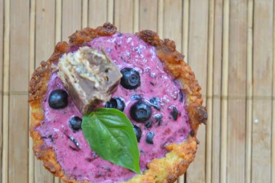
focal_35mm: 124
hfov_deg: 16.6
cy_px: 134
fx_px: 944
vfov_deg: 11.0
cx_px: 135
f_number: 5.6
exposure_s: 1/8
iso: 100
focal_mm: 55
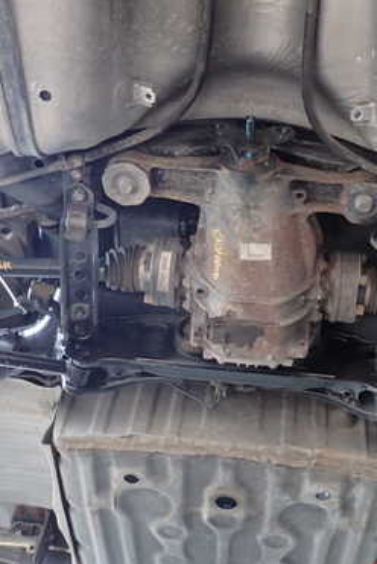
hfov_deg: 31.6
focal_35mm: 42
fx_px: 658
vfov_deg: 46.3
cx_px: 261
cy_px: 255
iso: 160
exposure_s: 1/60
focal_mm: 4.5
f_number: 2
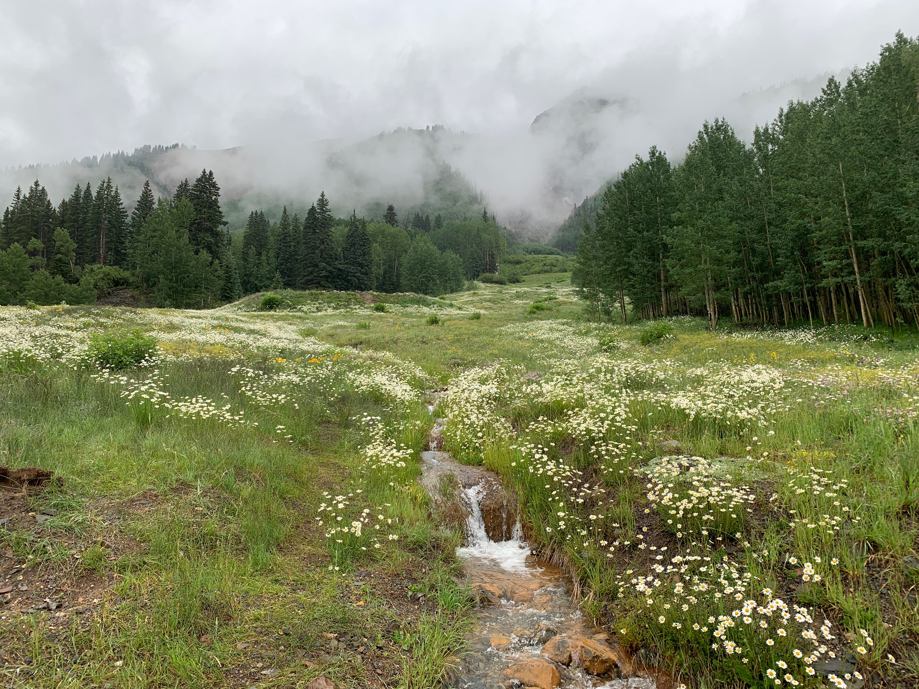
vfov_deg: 53.1
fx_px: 690
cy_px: 344
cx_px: 460
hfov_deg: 67.3
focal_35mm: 26
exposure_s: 1/376
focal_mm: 4.25
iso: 25
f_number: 1.8
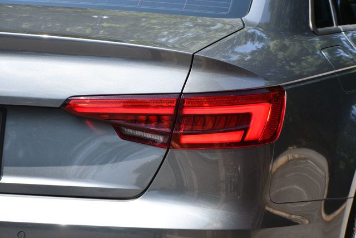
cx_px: 178
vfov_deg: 7.6
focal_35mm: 180
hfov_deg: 11.4
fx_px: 1780
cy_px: 119
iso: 200
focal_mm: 120
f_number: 8
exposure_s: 1/250
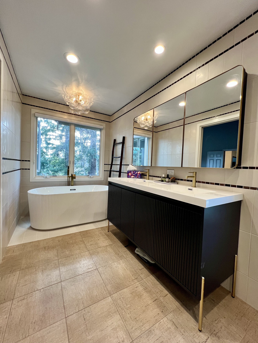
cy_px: 172
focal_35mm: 13
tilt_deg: -1.9
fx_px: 129
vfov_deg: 106.2
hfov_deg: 89.9
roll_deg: -1.9
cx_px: 129
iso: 160
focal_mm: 1.57
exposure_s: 1/120
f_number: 1.8
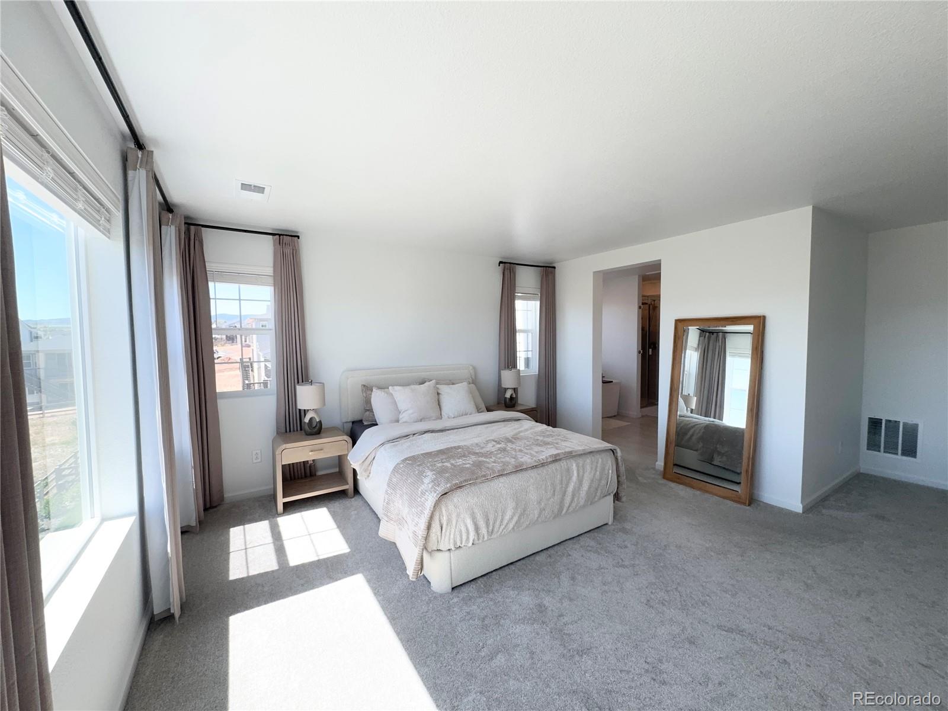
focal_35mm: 14
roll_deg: +1.0
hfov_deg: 102.1
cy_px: 356
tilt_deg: -3.7
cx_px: 474
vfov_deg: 85.7
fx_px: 383
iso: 40
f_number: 2.2
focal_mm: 2.22
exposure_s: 1/247
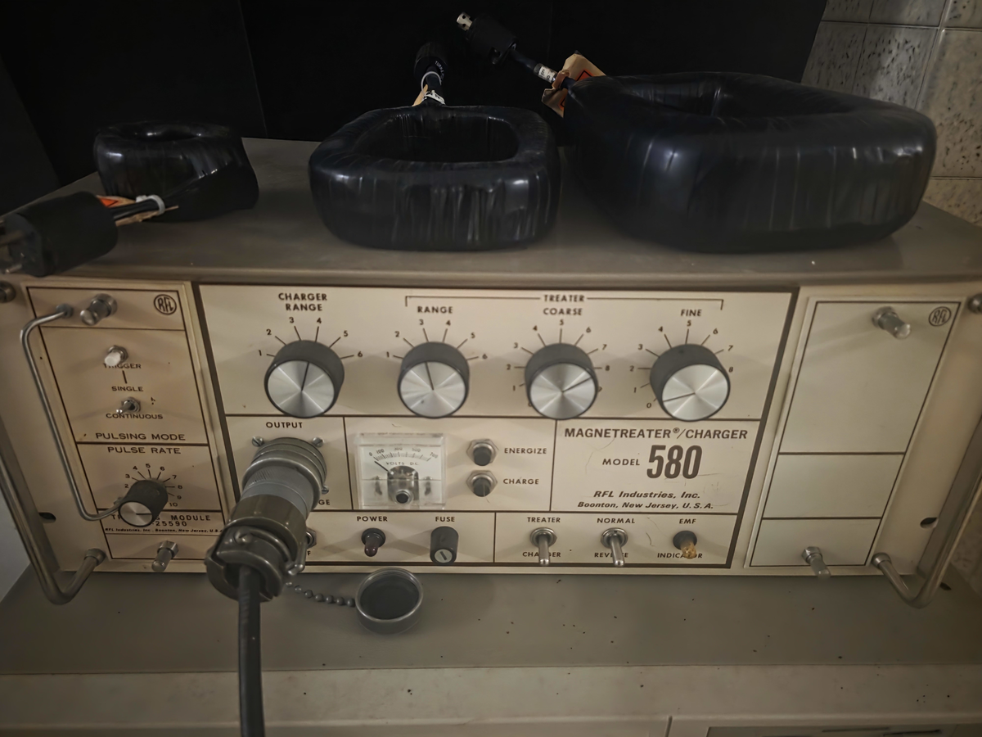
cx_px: 491
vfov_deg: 58.9
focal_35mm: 23
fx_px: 652
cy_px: 368
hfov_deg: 73.9
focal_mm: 6.3
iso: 2500
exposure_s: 1/15
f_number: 1.7
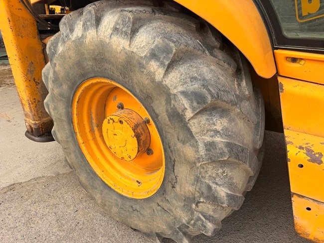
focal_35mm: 24
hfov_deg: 71.6
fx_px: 225
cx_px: 162
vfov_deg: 56.8
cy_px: 122
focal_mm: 6.76
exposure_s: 1/1949
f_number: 1.78
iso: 80
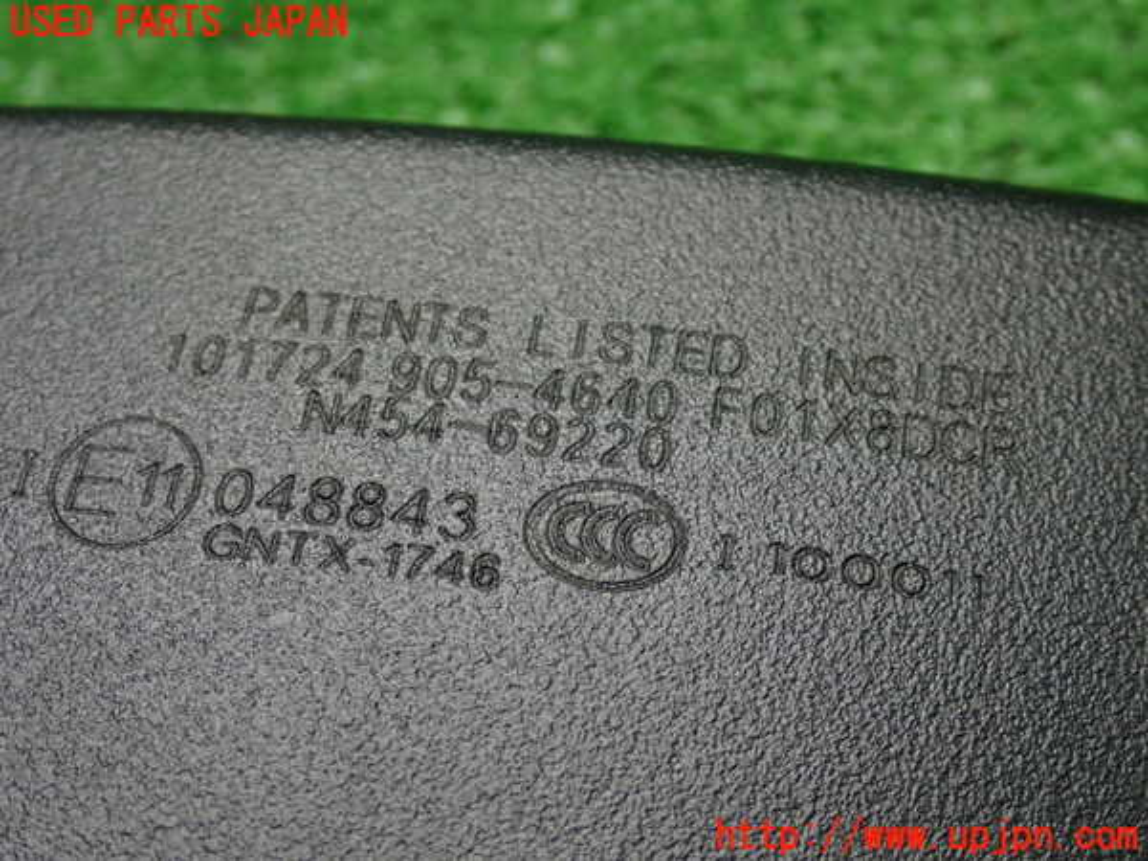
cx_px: 574
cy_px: 430
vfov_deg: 20.7
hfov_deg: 27.4
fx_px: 2355
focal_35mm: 71
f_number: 3.9
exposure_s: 1/60
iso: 800
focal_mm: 12.73
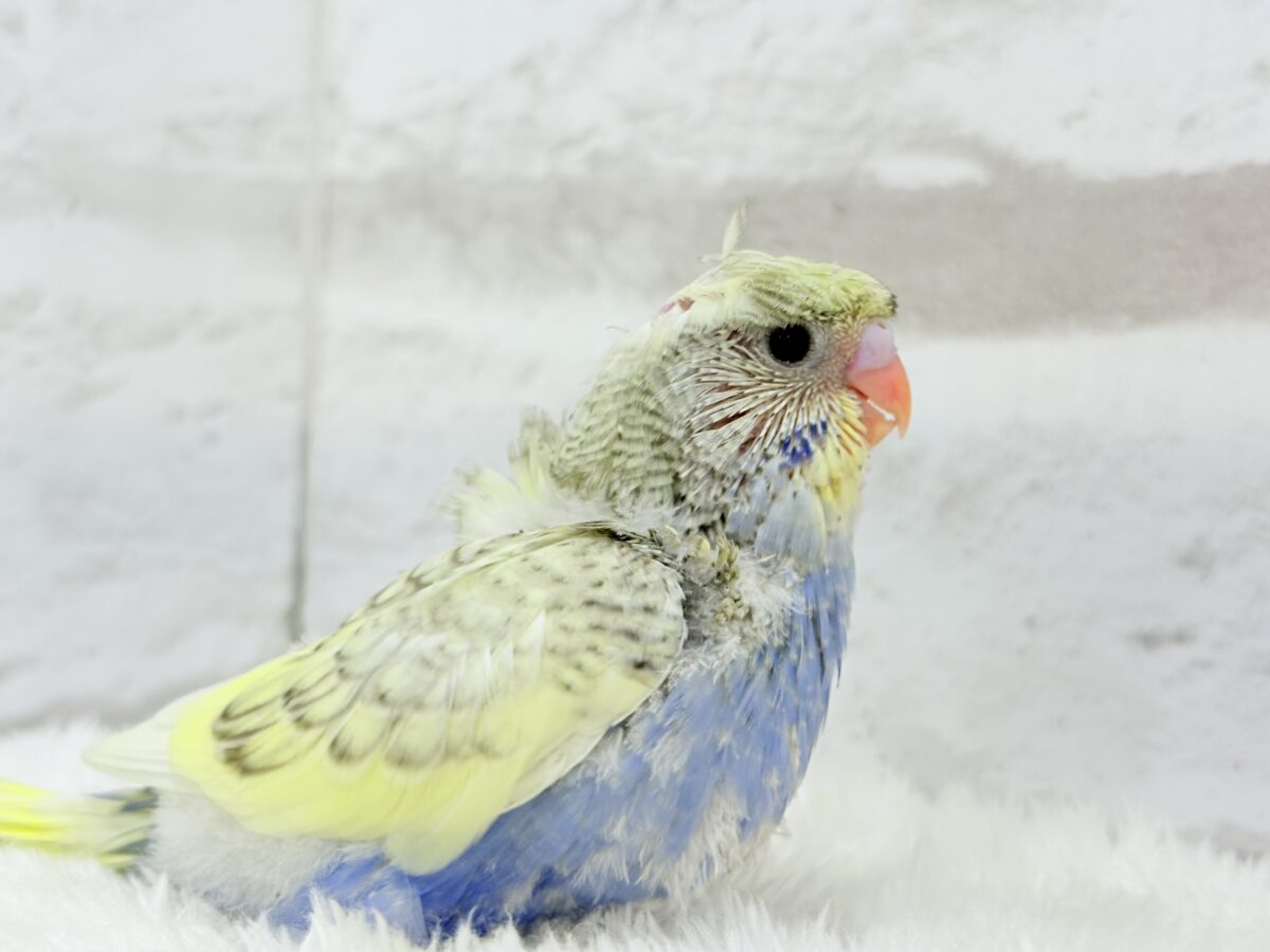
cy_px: 476
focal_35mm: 52
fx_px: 1908
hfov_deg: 36.8
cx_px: 635
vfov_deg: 28.0
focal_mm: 5.96
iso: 64
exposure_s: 1/100
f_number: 1.6
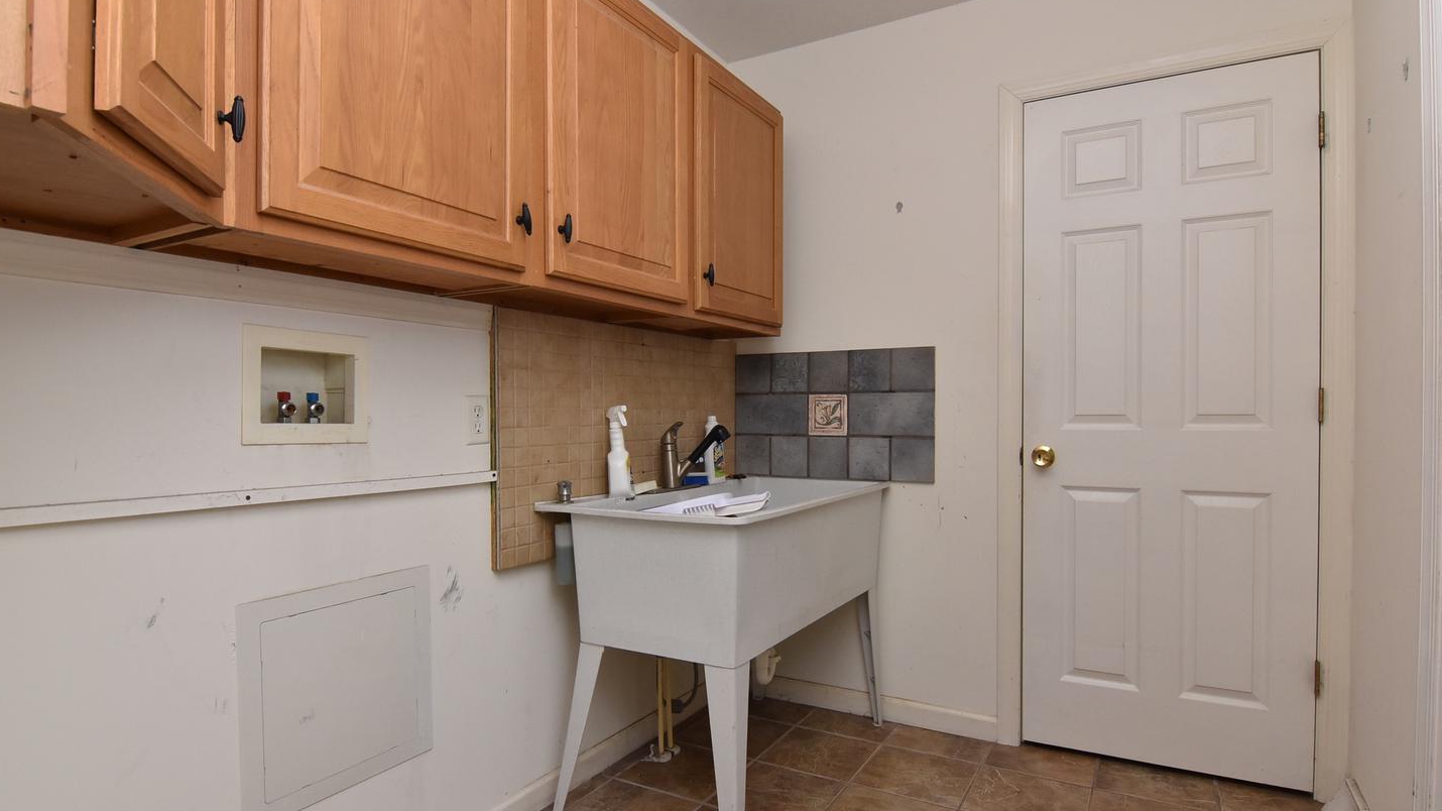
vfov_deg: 58.3
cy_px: 425
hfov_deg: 89.6
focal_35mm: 19
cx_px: 719
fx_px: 726
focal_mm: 12
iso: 800
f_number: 11
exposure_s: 1/125
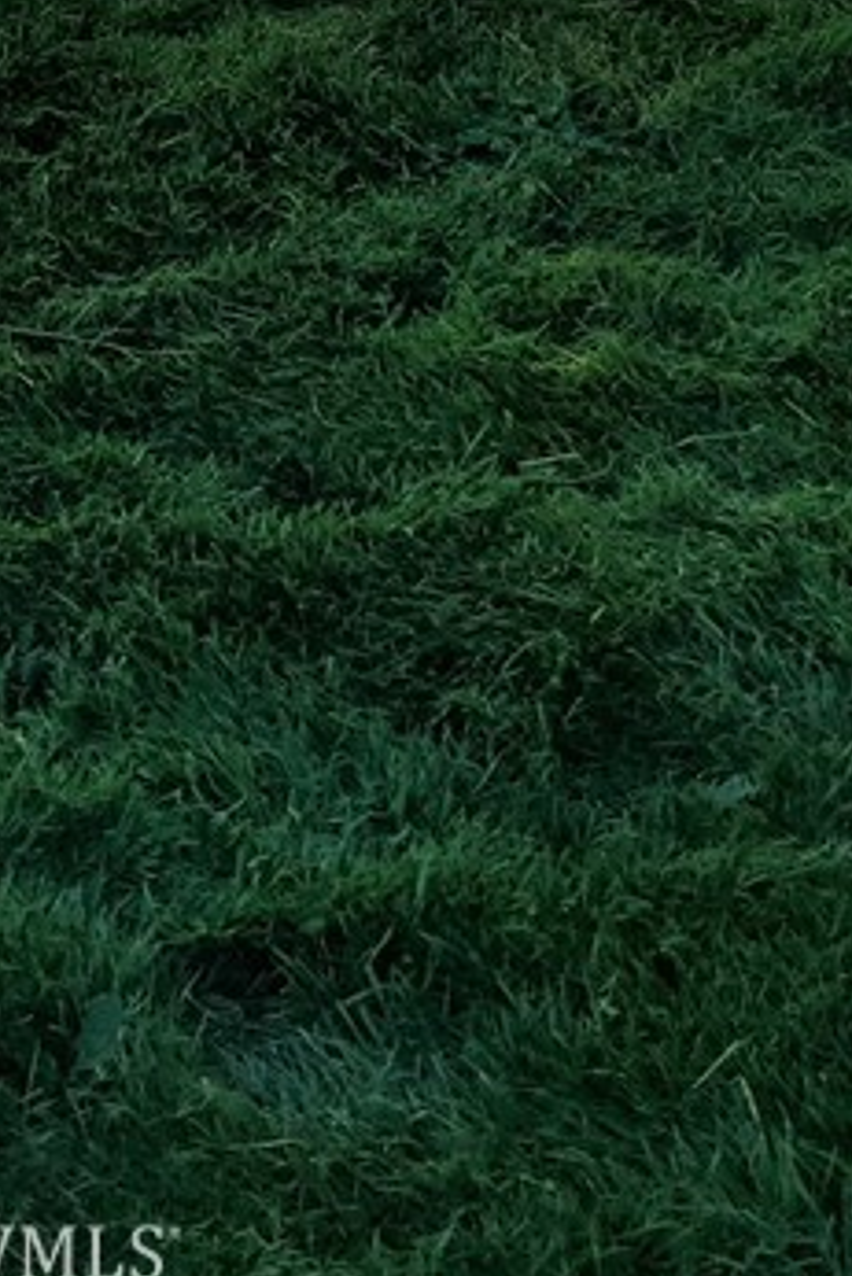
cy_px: -513
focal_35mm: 80
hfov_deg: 16.7
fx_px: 2837
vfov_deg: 22.0
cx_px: -26
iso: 40
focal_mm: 5.4
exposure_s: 1/1843
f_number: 1.8
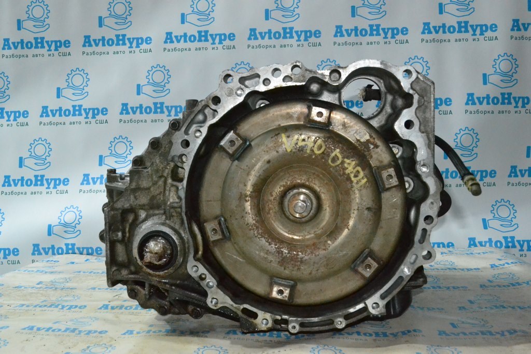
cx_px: 266
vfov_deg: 36.9
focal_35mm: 36
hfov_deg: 53.1
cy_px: 177
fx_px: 531
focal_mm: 24
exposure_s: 1/125
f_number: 9
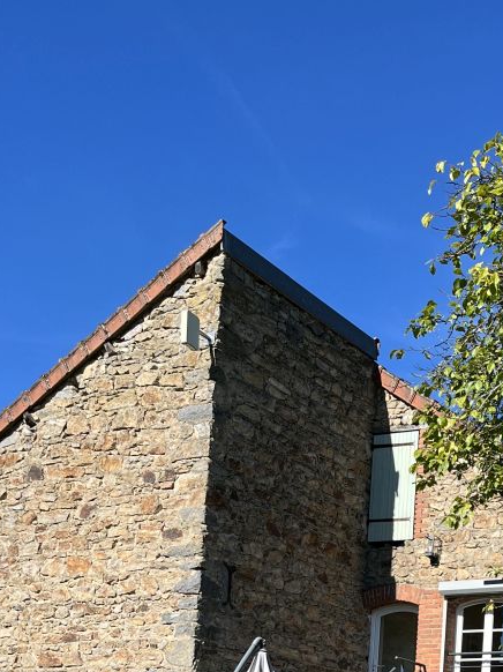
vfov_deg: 28.8
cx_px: 585
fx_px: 1183
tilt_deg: +5.7
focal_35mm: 61
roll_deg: -2.4
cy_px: 731
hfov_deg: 22.4
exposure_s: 1/2571
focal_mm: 5.1
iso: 50
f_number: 1.6
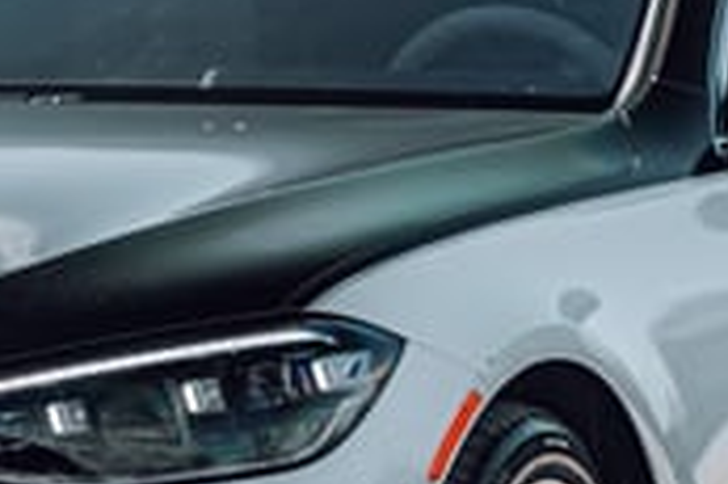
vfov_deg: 3.6
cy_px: 377
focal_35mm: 377
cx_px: 130
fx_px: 7616
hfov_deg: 5.5
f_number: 3.5
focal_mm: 85
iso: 100
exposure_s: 1/200
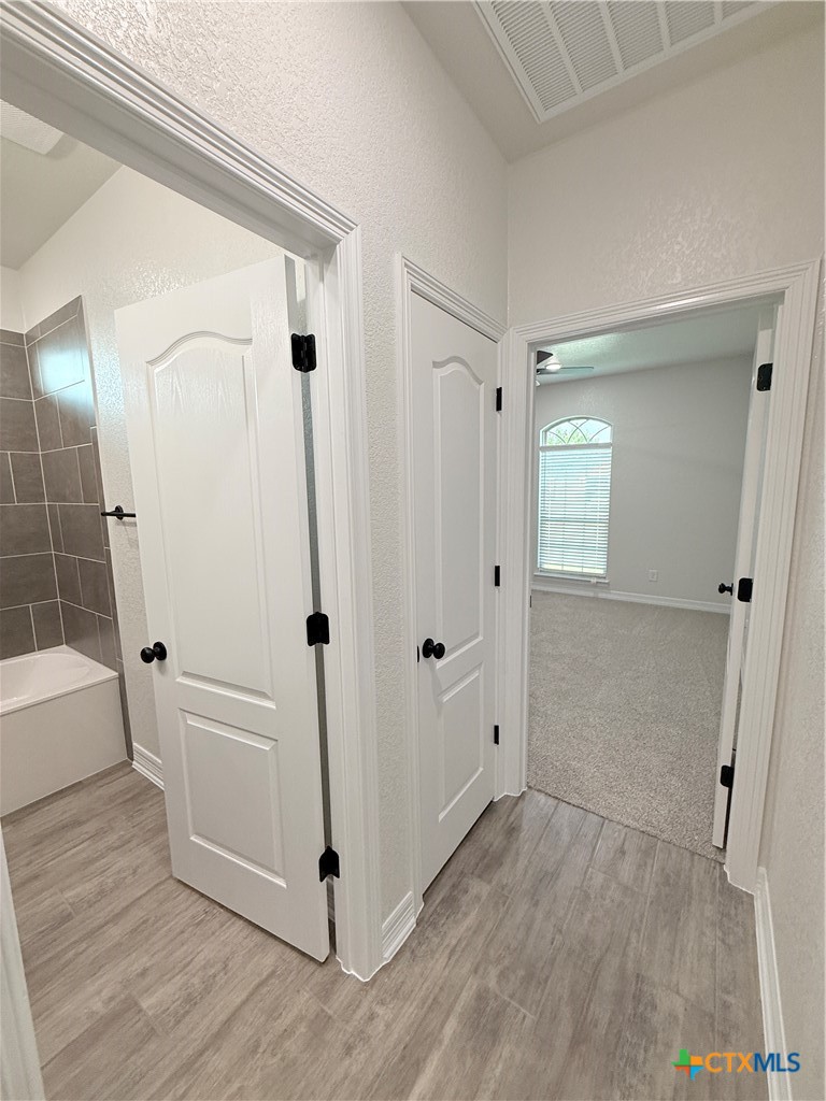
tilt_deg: -7.6
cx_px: 413
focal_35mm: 14
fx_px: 445
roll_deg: +0.5
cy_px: 550
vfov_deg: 102.1
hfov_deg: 85.7
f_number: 2.2
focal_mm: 2.22
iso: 160
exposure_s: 1/120
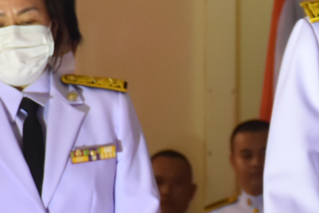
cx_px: 315
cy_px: 99
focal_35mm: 531
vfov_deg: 2.6
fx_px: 4706
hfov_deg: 3.9
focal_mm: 56
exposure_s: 1/60
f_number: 4.8
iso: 800
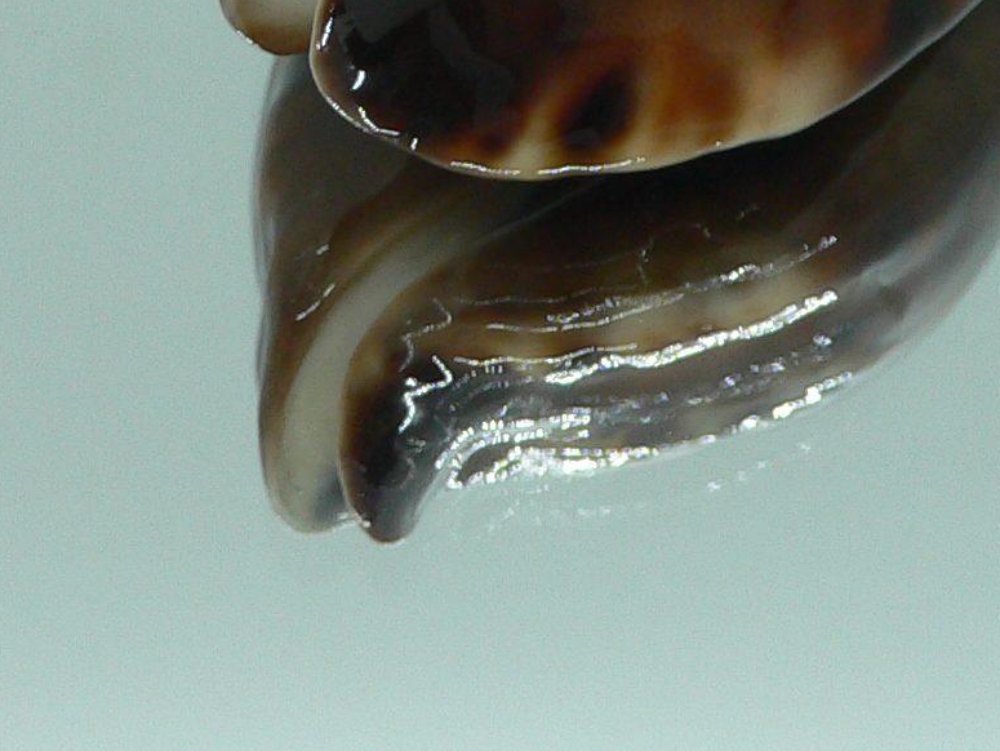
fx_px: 2630
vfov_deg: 15.6
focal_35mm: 91
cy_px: -165
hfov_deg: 21.5
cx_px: 613
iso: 100
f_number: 2.8
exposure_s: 1/60
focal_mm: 4.6
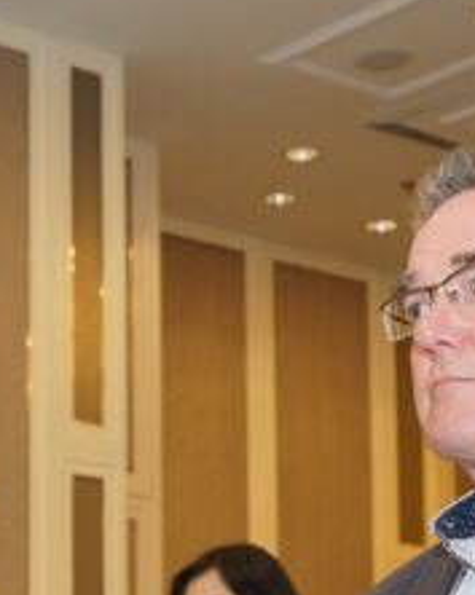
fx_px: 1831
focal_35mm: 104
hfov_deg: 14.1
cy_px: 618
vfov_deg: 17.9
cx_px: -161
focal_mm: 24
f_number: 4
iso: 1000
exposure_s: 1/250
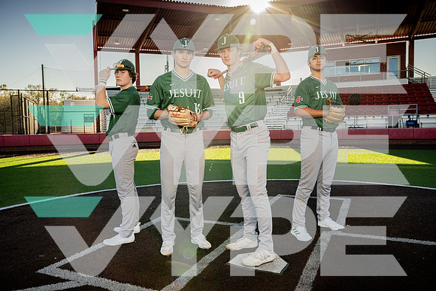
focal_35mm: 29
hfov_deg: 63.6
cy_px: 146
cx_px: 218
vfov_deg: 45.0
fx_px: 351
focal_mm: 29
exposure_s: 1/250
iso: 125
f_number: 6.3
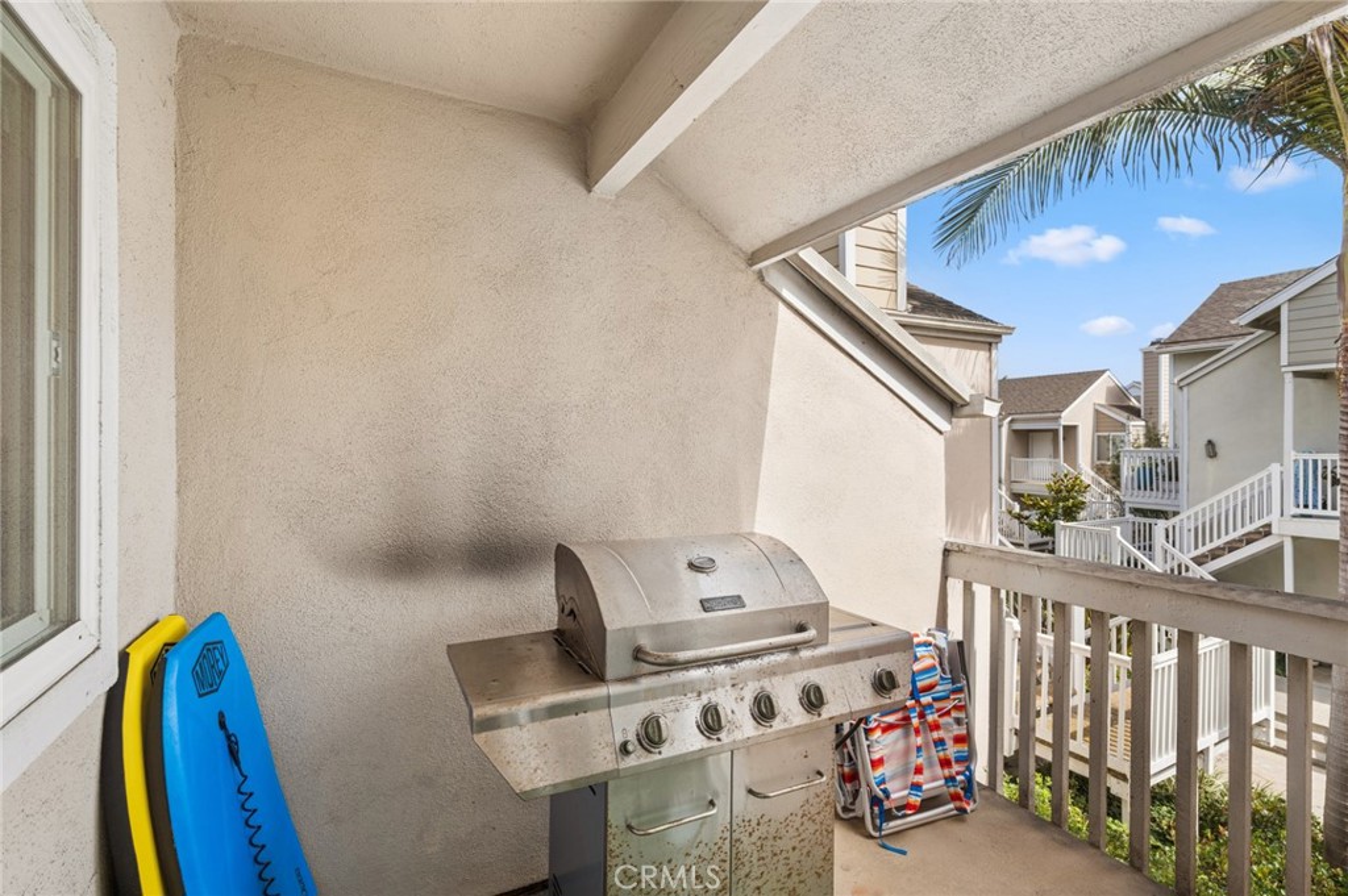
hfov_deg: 96.8
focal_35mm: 16
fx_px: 599
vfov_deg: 73.7
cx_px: 674
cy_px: 448
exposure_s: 1/80
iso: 160
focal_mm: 16
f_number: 8
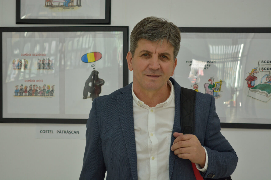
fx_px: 542
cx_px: 136
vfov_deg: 18.9
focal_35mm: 72
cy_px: 90
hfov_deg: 28.1
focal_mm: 48
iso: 560
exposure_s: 1/60
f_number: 5.3
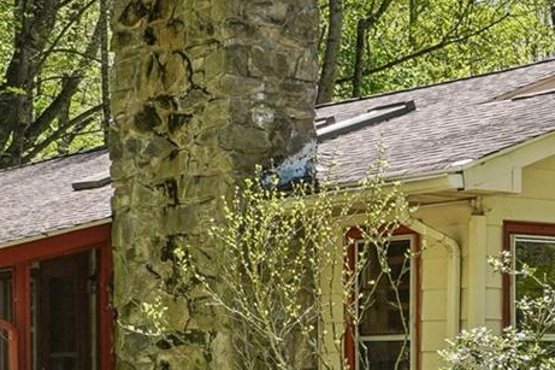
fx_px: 1849
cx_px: 477
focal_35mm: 120
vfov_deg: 11.3
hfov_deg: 16.9
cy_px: 403
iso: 100
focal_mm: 18
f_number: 8
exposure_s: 1/100
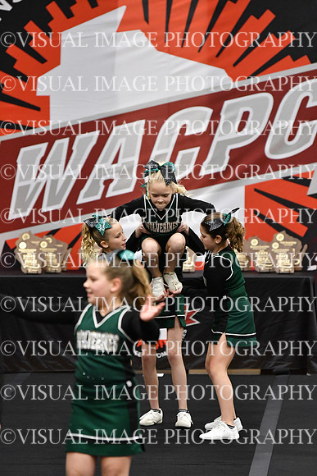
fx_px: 3366
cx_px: 158
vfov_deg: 8.1
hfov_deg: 5.4
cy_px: 238
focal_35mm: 255
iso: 5000
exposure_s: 1/800
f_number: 2.8
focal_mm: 170
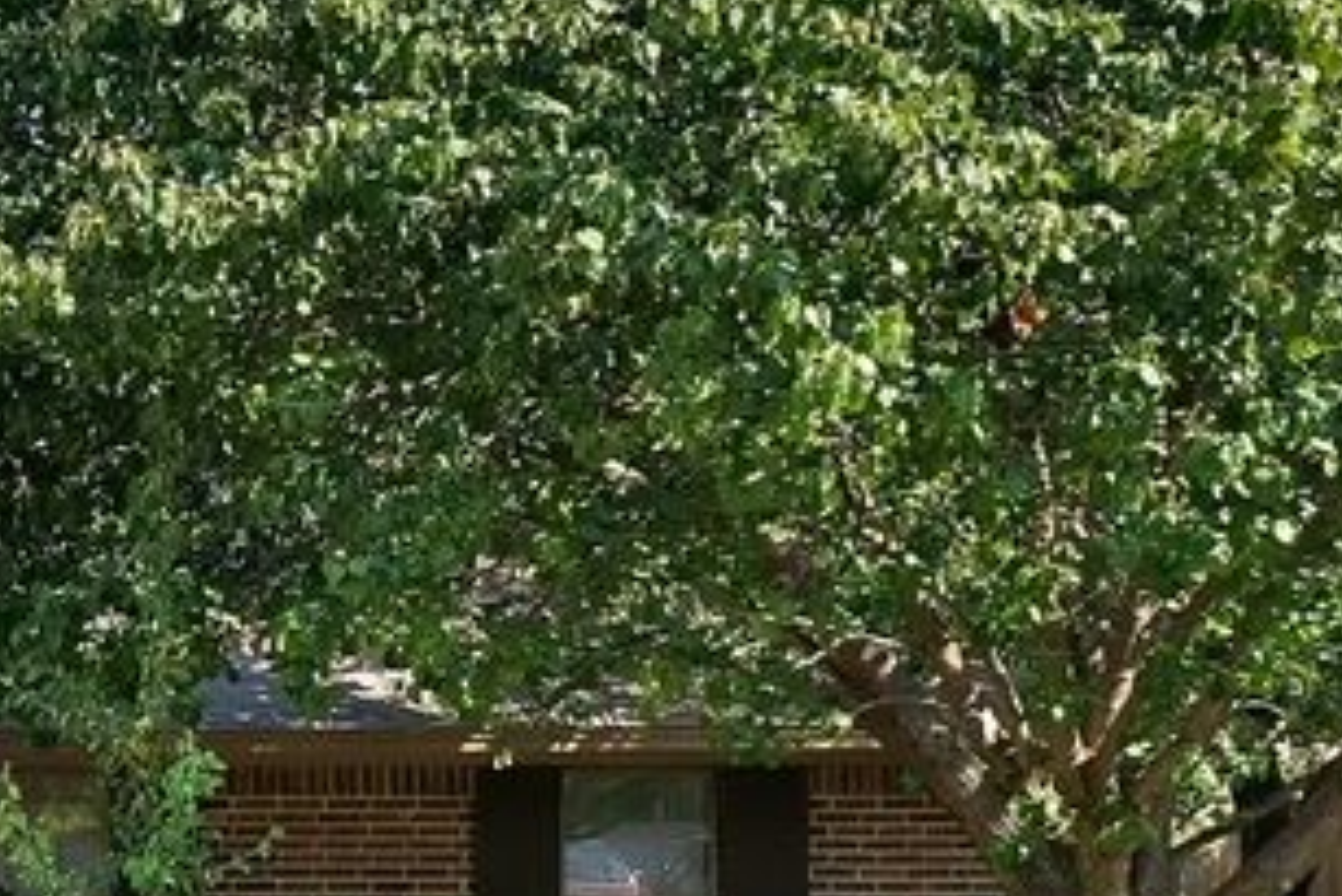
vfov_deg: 16.9
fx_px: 2983
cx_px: -310
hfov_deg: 23.0
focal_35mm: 80
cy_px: 774
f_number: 9
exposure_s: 1/200
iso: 640
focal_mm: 24
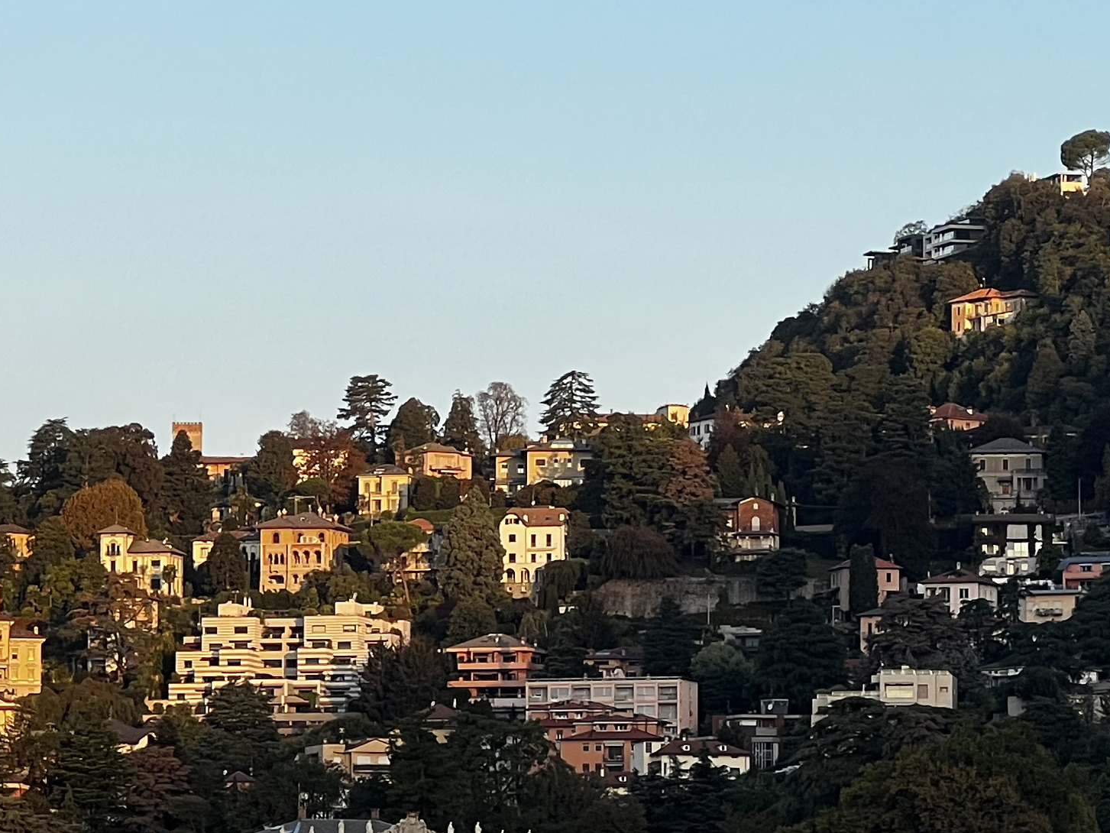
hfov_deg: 9.3
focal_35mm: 212
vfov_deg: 7.0
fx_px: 6799
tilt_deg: +1.4
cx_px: 431
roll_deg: -0.2
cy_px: 851
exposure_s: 1/193
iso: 32
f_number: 2.8
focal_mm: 9
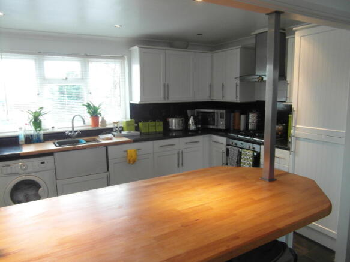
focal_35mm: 24
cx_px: 175
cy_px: 131
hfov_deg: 71.6
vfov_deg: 56.8
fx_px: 243
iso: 240
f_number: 3.2
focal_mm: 4
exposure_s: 1/30
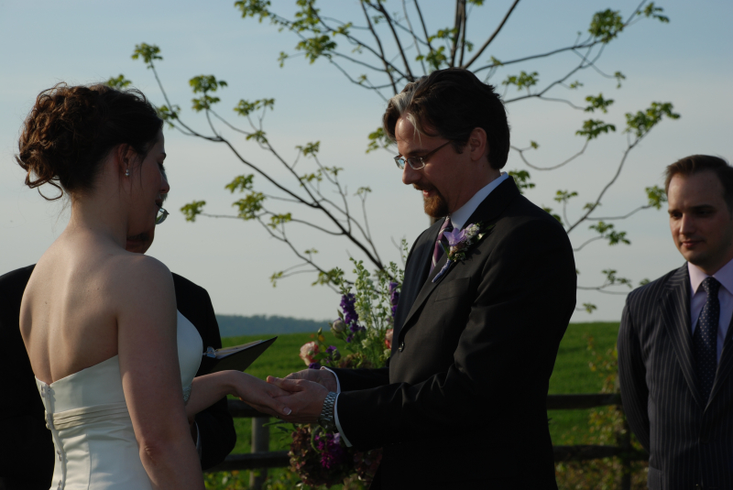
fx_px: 2293
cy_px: 245
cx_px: 366
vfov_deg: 12.2
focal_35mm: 112
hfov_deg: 18.2
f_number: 9
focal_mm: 75
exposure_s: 1/200
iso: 100
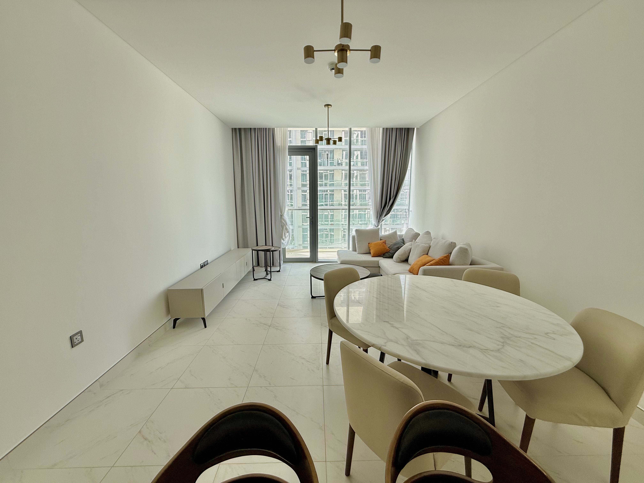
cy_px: 242
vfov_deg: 85.7
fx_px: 260
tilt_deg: -8.4
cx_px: 322
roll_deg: +0.3
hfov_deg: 102.1
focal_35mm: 14
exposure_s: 1/99
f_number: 2.2
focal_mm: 2.22
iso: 64
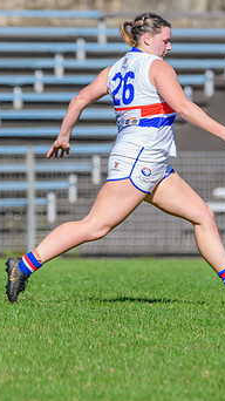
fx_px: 13426
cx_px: 248
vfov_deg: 1.7
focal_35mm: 1264
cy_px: 125
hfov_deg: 1.0
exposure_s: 1/1600
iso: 640
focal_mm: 450
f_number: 8
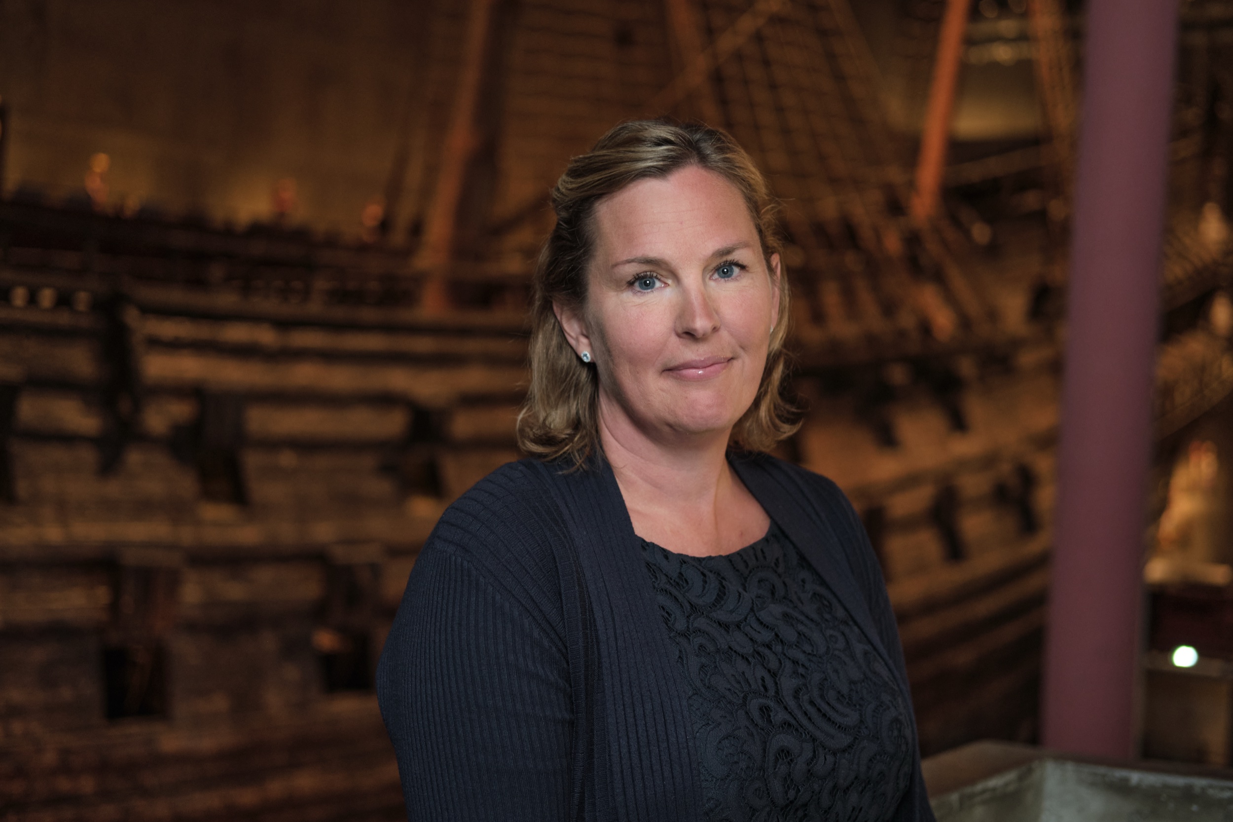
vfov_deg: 25.5
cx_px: 616
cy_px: 411
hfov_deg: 37.5
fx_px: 1815
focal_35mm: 53
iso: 1250
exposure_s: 1/30
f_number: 2
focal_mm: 35
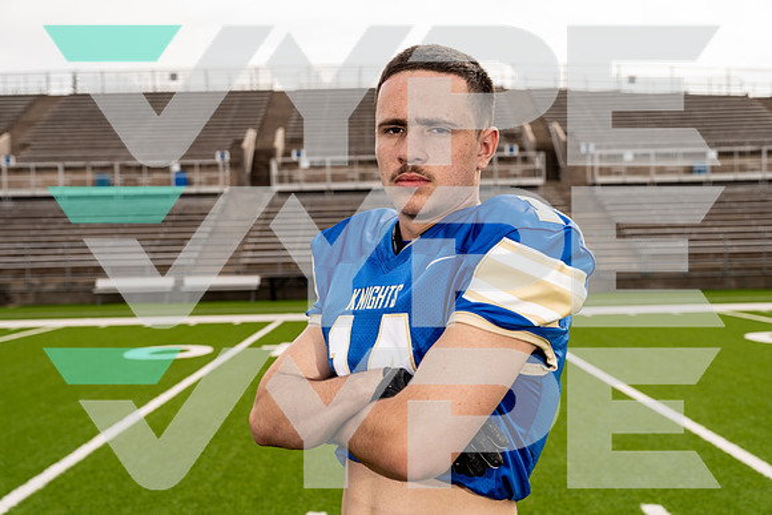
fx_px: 1072
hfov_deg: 39.6
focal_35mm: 50
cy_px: 258
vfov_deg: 27.0
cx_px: 386
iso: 100
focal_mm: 50
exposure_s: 1/250
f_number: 5.6
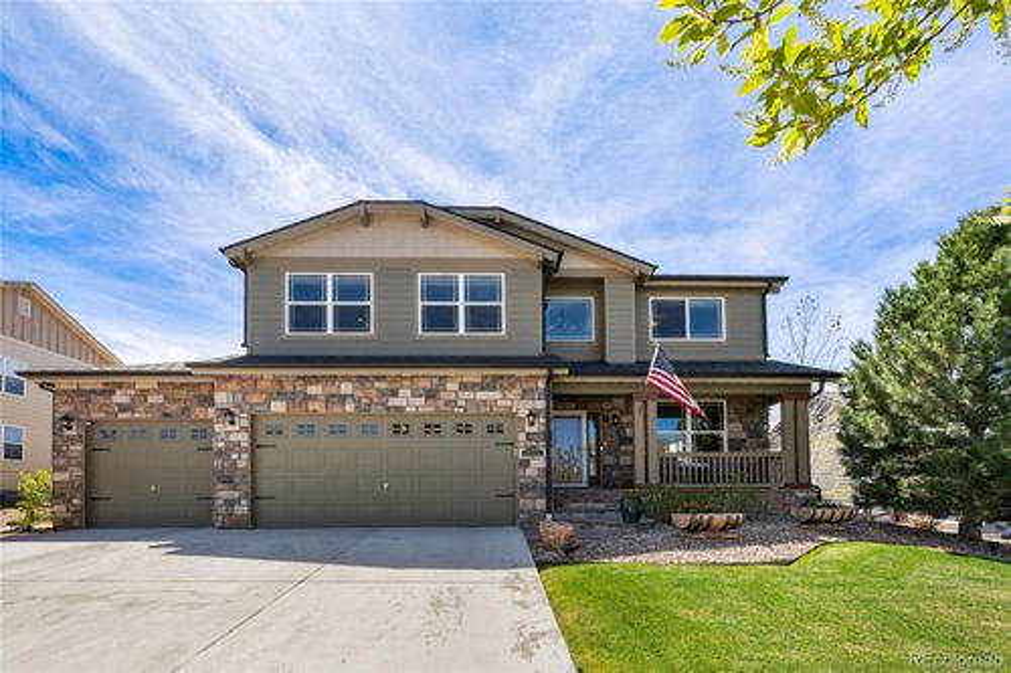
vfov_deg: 72.0
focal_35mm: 16
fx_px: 463
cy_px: 336
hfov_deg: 95.0
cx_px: 506
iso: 500
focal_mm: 16.5
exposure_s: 1/1250
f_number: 8
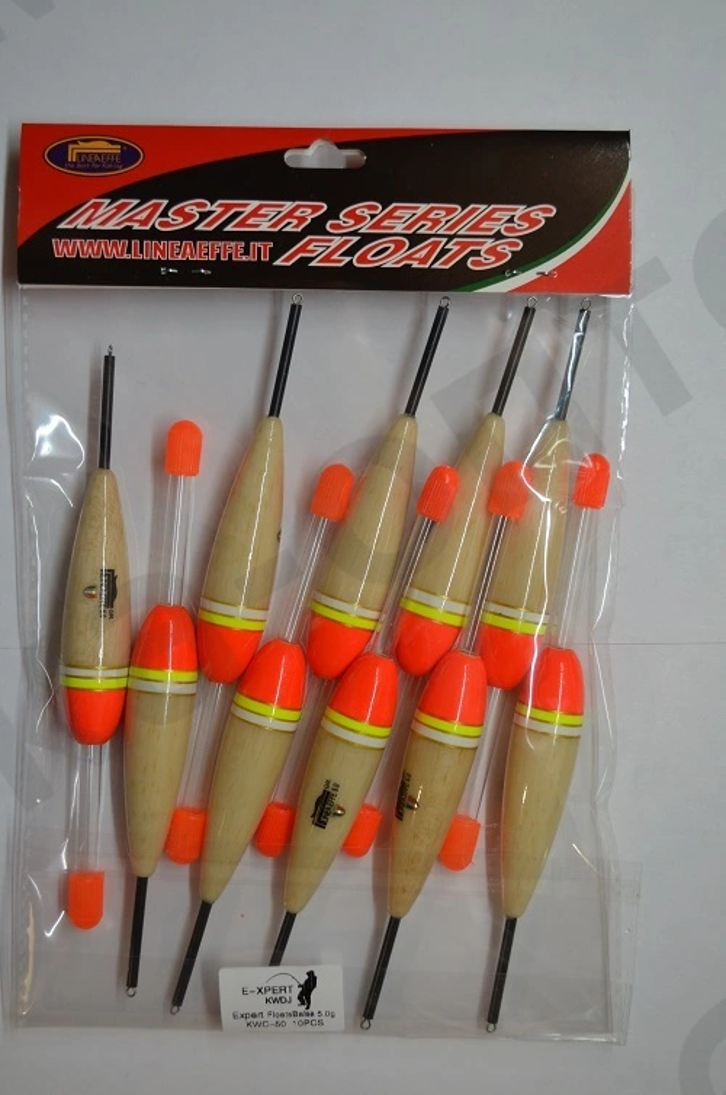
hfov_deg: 29.8
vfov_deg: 43.7
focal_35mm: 45
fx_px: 1366
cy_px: 548
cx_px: 363
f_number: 5
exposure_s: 1/100
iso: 400
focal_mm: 30
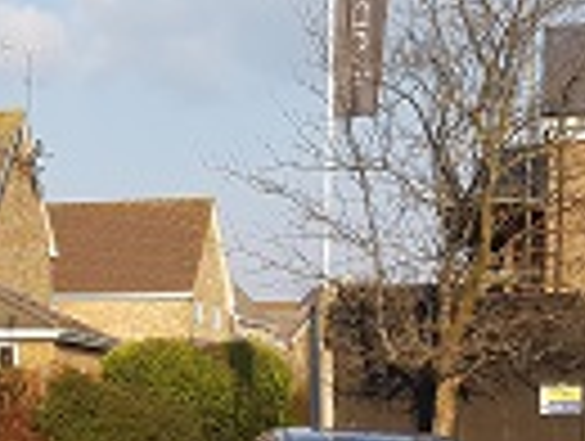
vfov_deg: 17.9
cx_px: 220
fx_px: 1354
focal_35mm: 80
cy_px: 482
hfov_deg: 24.3
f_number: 1.7
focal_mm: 4.2
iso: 50
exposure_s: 1/1048
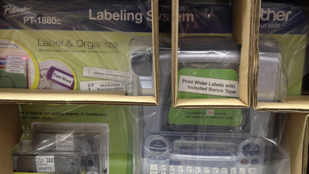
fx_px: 320
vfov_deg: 30.4
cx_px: 154
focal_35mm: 39
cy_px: 95
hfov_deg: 51.6
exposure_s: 1/20
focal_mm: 4.28
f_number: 2.4
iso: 80
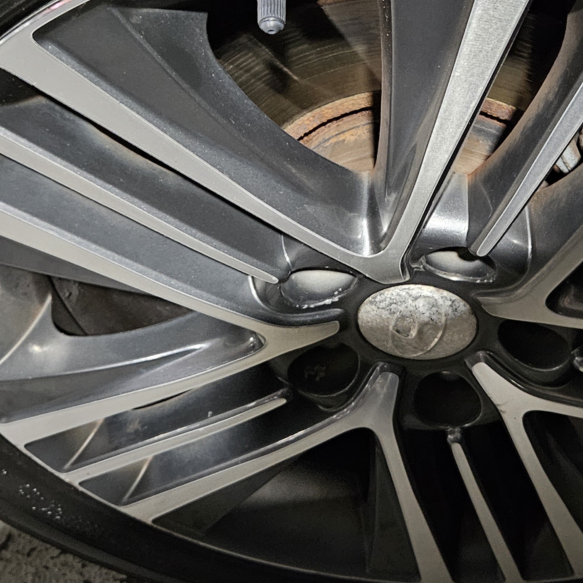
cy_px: 186
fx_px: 1105
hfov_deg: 29.2
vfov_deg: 29.3
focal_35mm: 58
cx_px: 427
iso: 1000
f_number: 1.8
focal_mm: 5.4
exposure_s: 1/24
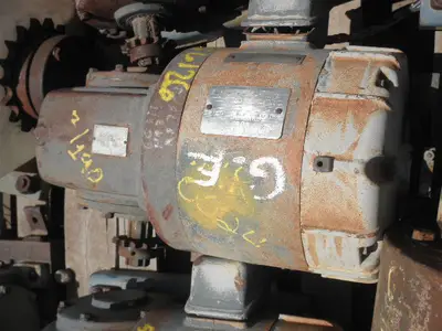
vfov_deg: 32.9
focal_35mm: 44
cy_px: 166
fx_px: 562
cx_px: 221
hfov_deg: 42.9
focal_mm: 7.9
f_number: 9.6
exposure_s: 1/160
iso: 64
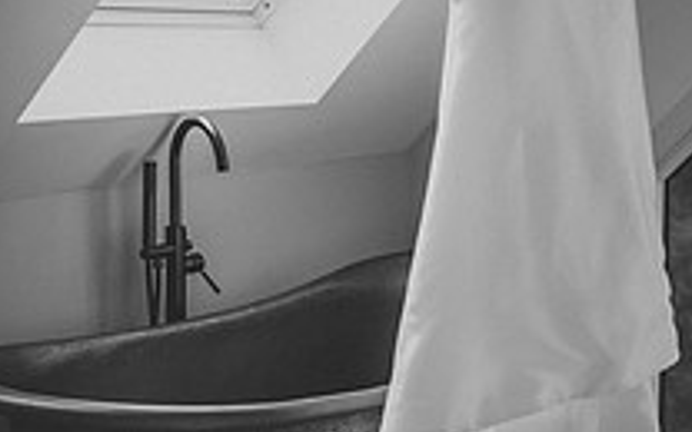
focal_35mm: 77
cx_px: 454
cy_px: 156
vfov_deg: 16.9
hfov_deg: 26.7
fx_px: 1452
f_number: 1.8
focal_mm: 35
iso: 100
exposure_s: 1/2500
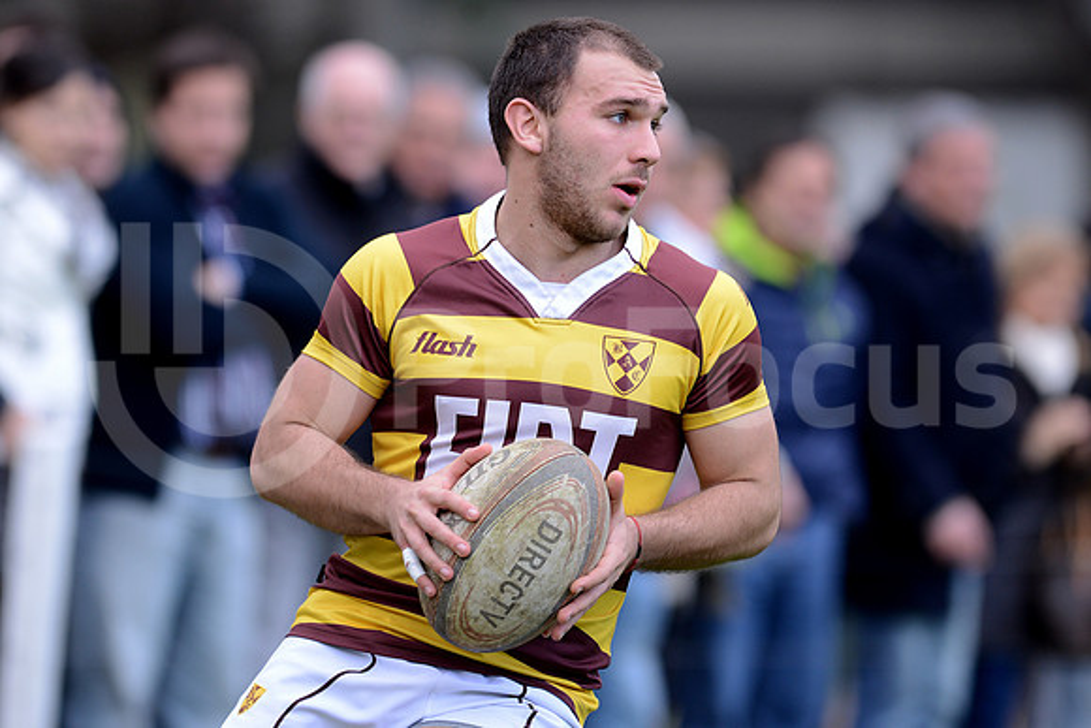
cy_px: 364
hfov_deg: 4.9
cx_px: 546
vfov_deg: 3.3
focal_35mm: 420
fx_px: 12731
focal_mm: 420
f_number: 4
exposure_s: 1/800
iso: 560
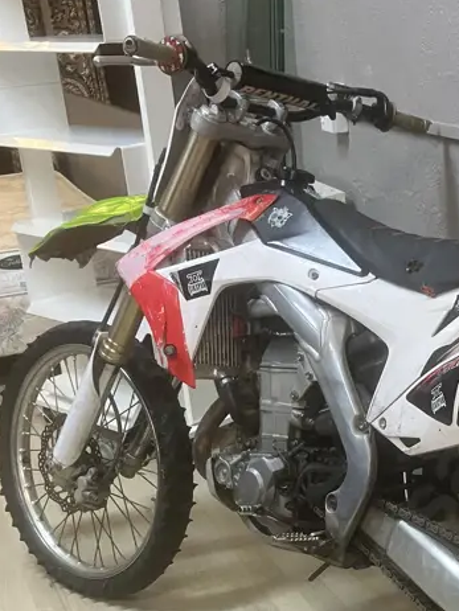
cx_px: 421
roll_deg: +2.6
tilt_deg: -23.7
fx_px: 1095
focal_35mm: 62
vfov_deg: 30.1
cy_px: 522
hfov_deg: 23.0
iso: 160
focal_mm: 3.99
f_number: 1.8
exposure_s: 1/50
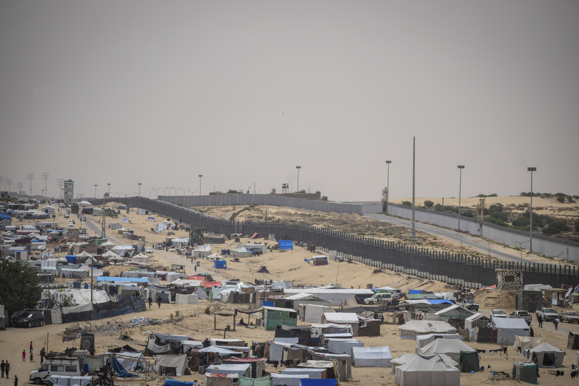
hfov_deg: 13.2
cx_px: 290
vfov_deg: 8.8
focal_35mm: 156
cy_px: 193
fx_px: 2509
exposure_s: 1/1250
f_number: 5
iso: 100
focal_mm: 156
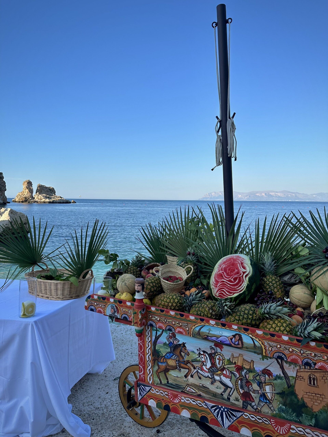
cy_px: 218
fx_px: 303
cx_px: 164
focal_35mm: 24
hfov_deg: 56.8
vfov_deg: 71.6
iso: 80
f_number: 1.78
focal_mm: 6.86
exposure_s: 1/3247
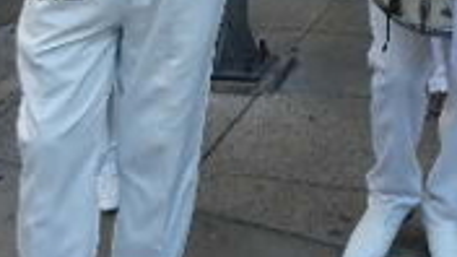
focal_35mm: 90
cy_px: -240
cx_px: 384
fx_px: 1091
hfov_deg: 23.2
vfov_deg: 12.1
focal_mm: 4.5
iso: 160
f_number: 3.5
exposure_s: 1/200
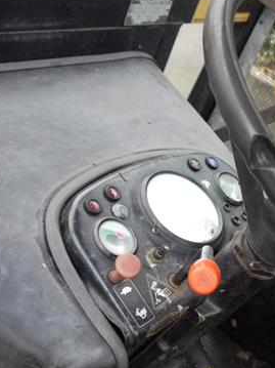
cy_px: 231
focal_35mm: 57
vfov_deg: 33.6
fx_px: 604
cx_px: 230
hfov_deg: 25.1
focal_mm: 16
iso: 800
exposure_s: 1/80
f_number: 3.8
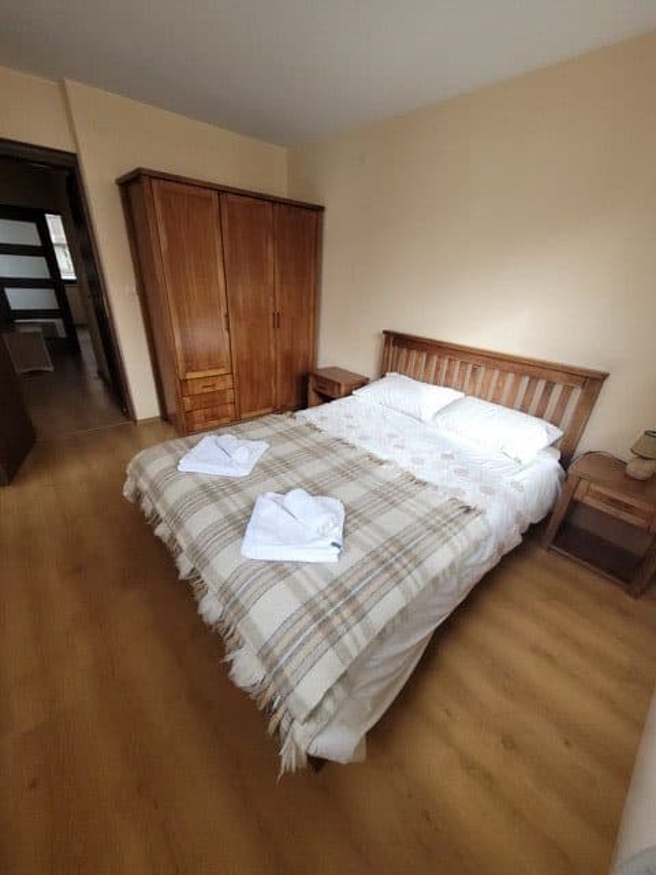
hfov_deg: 89.9
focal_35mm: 13
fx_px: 328
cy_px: 438
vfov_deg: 106.2
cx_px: 328
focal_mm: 1.74
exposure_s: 1/50
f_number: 2.2
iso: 50
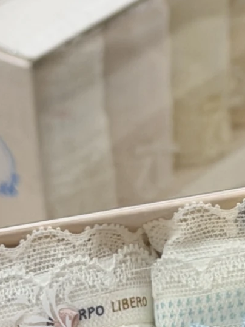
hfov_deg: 5.8
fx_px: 2388
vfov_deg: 7.8
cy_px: 356
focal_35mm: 253
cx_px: 410
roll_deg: -2.4
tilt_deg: -35.0
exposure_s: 1/138
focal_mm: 6.76
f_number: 1.78
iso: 50
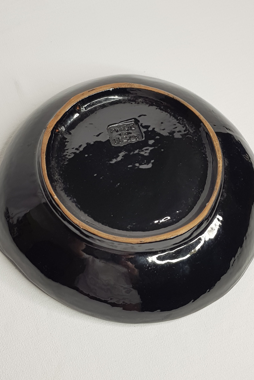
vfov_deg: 65.5
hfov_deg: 46.4
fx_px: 296
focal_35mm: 28
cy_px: 187
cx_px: 130
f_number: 1.7
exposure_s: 1/100
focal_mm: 4.2
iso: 50
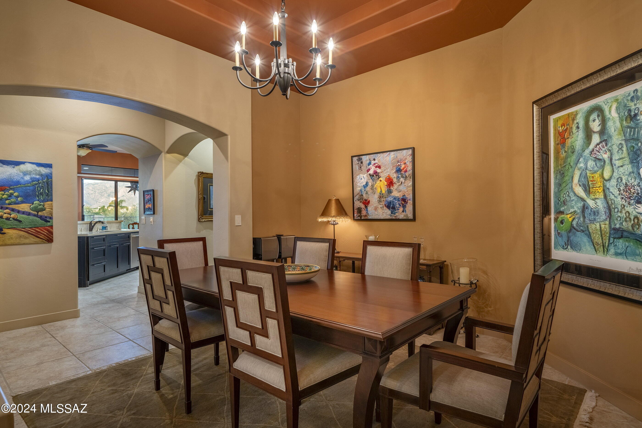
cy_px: 214
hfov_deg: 90.0
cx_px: 321
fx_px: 321
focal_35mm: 18
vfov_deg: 67.4
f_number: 9
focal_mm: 18
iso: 200
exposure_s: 1/13
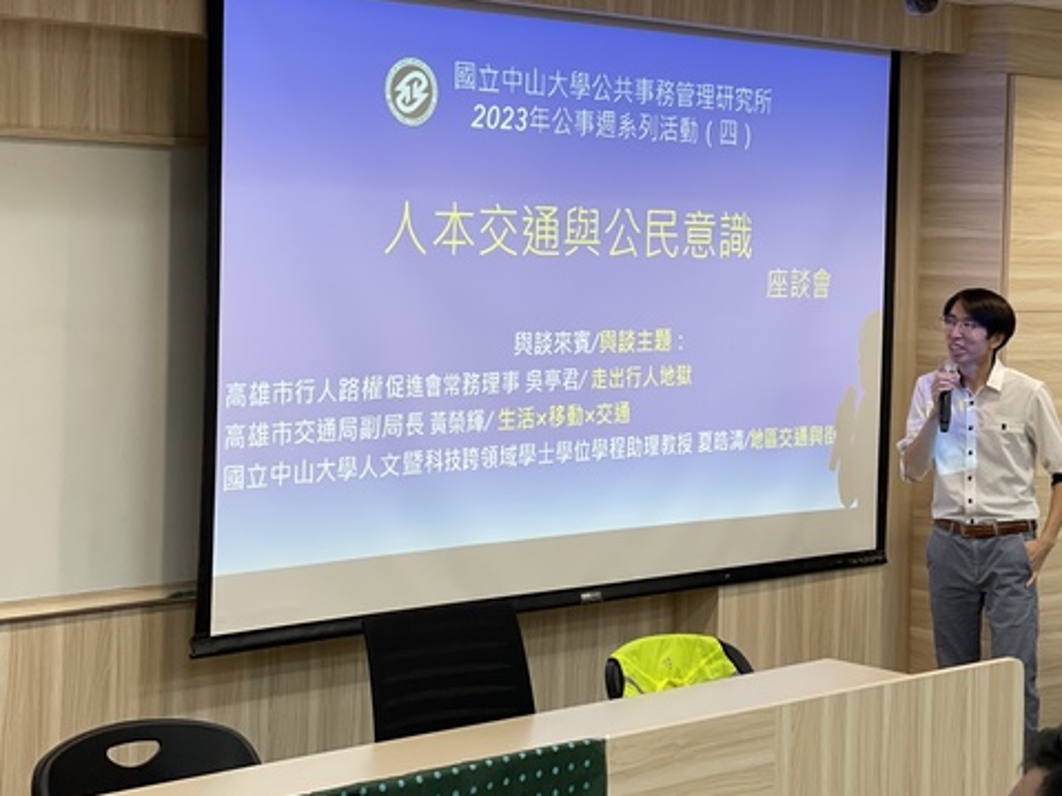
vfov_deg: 19.4
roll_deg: -1.0
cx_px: 654
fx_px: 2331
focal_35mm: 76
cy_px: 312
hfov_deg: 25.6
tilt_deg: -2.1
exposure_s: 1/120
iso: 125
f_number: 2
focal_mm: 6
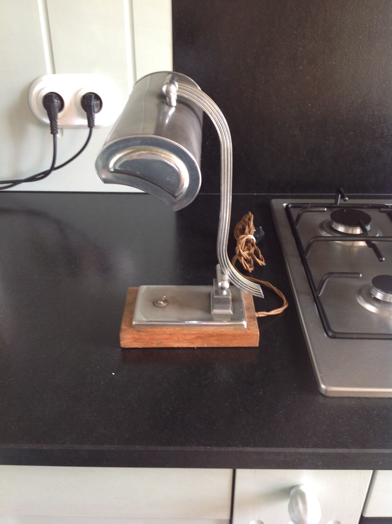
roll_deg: +1.3
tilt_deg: -29.5
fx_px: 530
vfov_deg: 52.7
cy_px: 262
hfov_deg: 40.6
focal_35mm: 35
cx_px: 196
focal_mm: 4.28
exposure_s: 1/15
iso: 80
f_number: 2.4
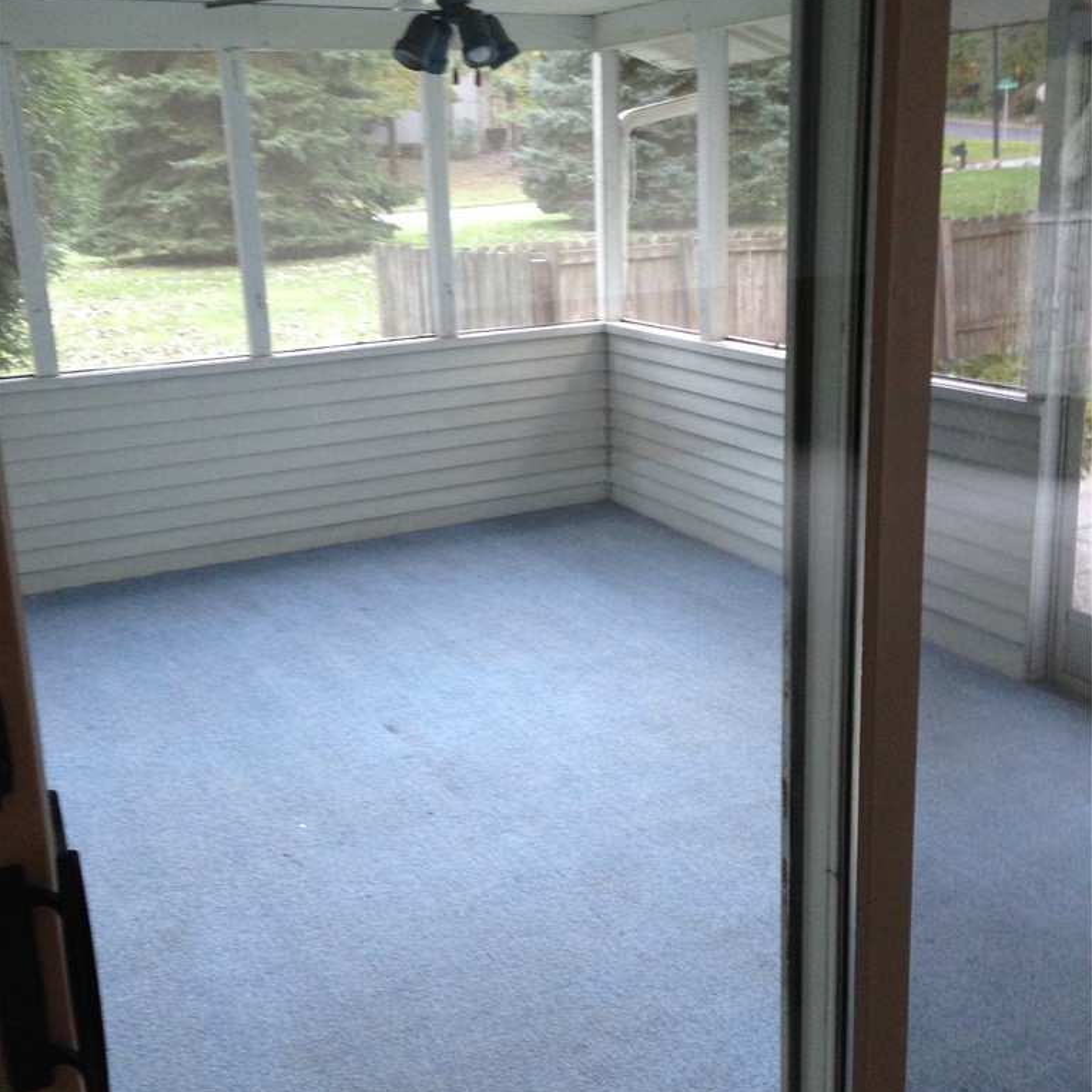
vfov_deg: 42.8
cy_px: 516
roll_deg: +0.0
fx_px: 1392
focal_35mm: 39
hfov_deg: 42.8
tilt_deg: -13.7
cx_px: 546
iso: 100
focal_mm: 4.12
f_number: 2.4
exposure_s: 1/20
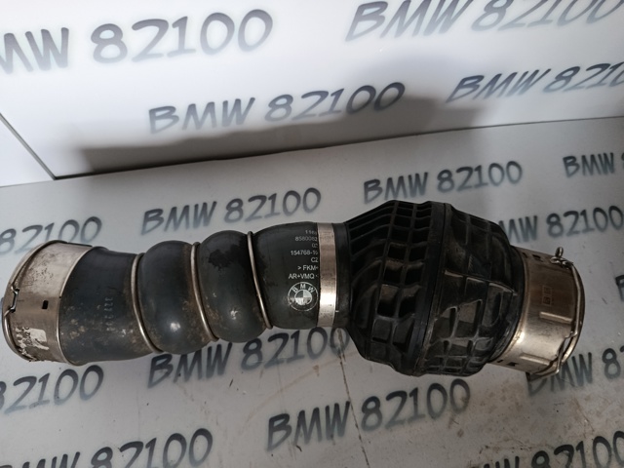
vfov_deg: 56.8
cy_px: 234
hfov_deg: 71.6
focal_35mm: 24
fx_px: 433
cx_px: 312
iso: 1418
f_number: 1.7
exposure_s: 1/50
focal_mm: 5.24
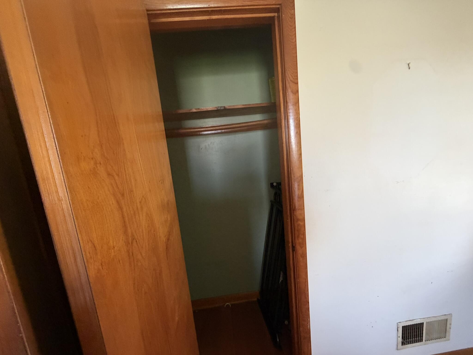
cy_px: 178
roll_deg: +6.7
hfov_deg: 102.1
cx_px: 236
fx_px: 191
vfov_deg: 85.7
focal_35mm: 14
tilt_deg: -8.1
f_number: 2.2
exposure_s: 1/79
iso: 320
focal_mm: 2.22
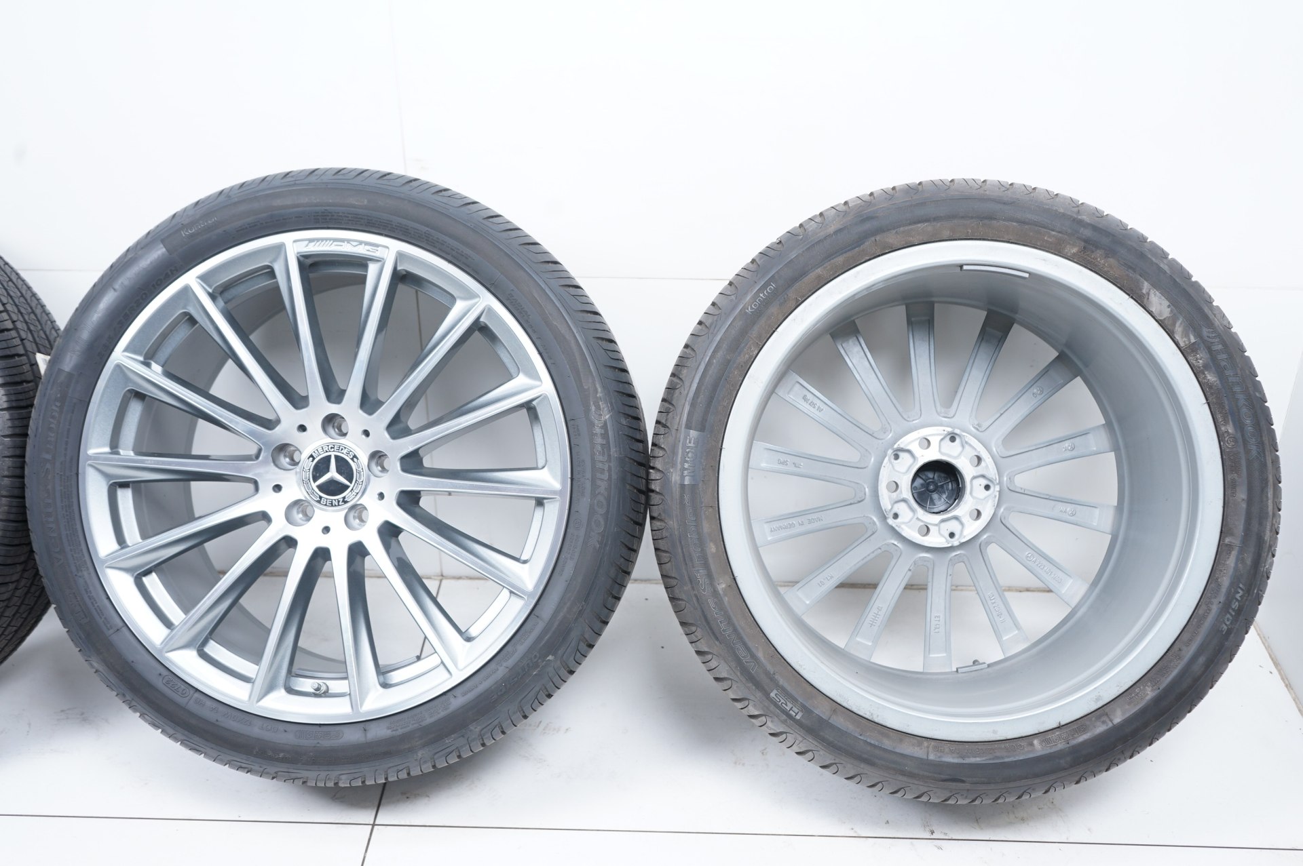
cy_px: 433
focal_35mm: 37
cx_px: 652
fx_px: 1338
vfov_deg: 35.9
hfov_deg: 51.9
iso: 250
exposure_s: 1/125
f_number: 5.6
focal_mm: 37
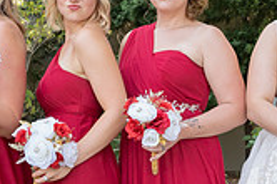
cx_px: 159
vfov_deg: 13.4
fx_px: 768
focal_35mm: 100
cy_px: 204
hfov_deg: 20.4
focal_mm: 25
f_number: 8
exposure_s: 1/60
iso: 500
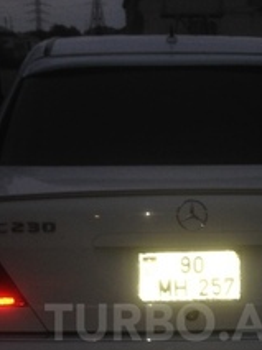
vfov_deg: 24.6
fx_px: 779
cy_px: 322
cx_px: 171
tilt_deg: -18.0
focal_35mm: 77
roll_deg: -1.9
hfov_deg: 19.0
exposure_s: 1/20
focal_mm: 4.12
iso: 64
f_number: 2.4
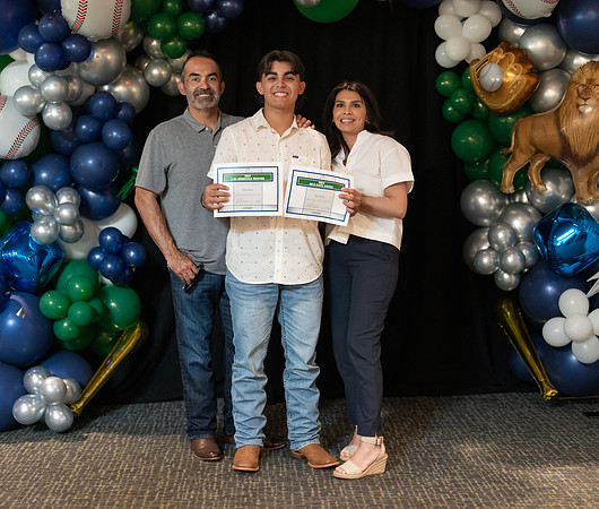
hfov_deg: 31.5
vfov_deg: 26.9
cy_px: 254
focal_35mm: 58
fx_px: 1062
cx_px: 301
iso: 1600
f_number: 1.2
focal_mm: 50
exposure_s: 1/320
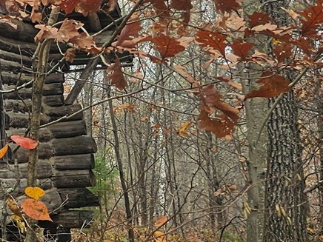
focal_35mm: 108
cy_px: 81
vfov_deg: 13.7
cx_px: -413
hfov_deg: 13.9
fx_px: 1008
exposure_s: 1/120
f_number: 1.7
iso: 16
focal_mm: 6.3
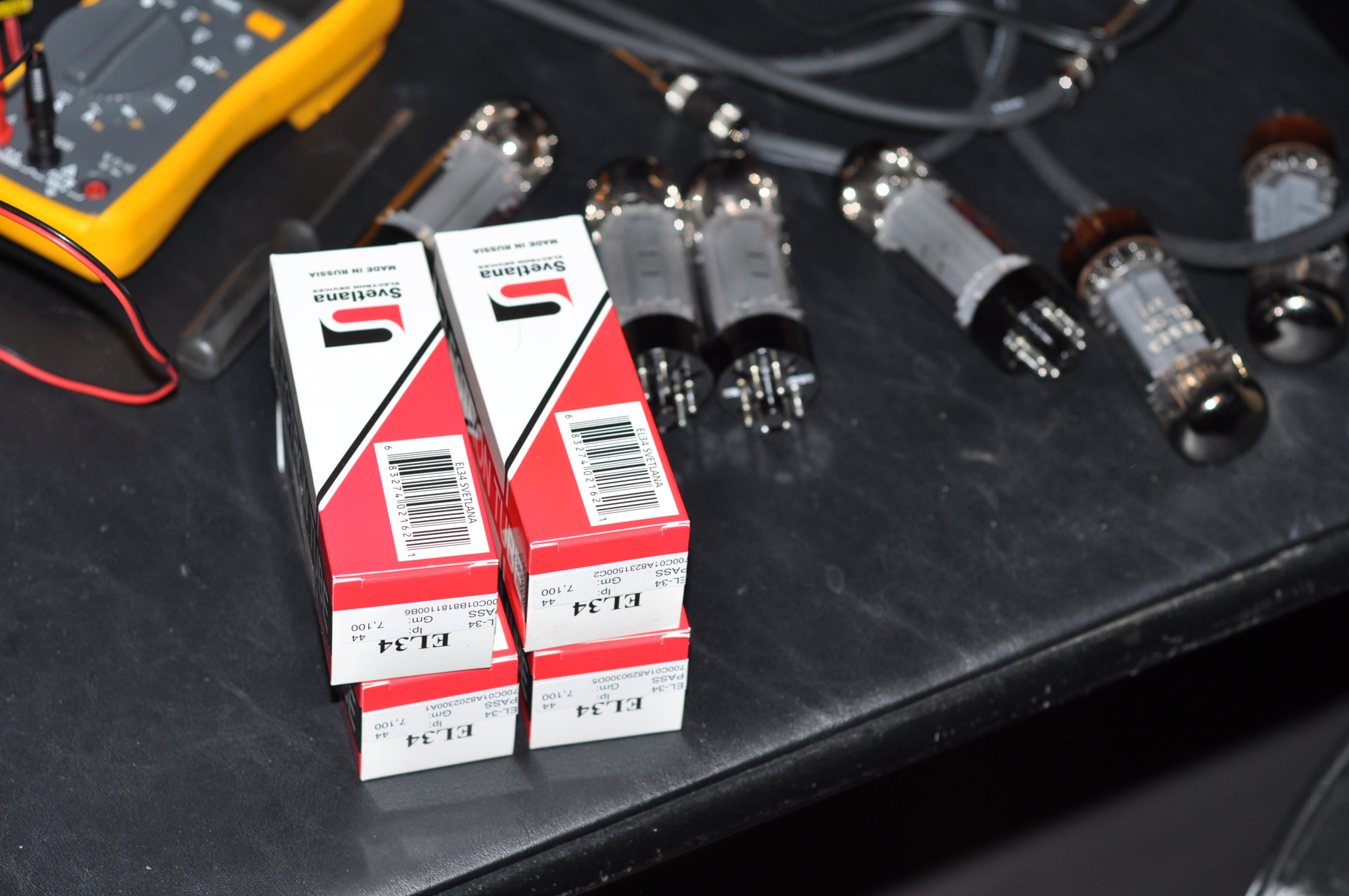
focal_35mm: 75
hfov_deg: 27.0
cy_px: 448
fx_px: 2807
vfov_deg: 18.1
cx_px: 674
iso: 400
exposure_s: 1/200
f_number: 4
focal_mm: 50
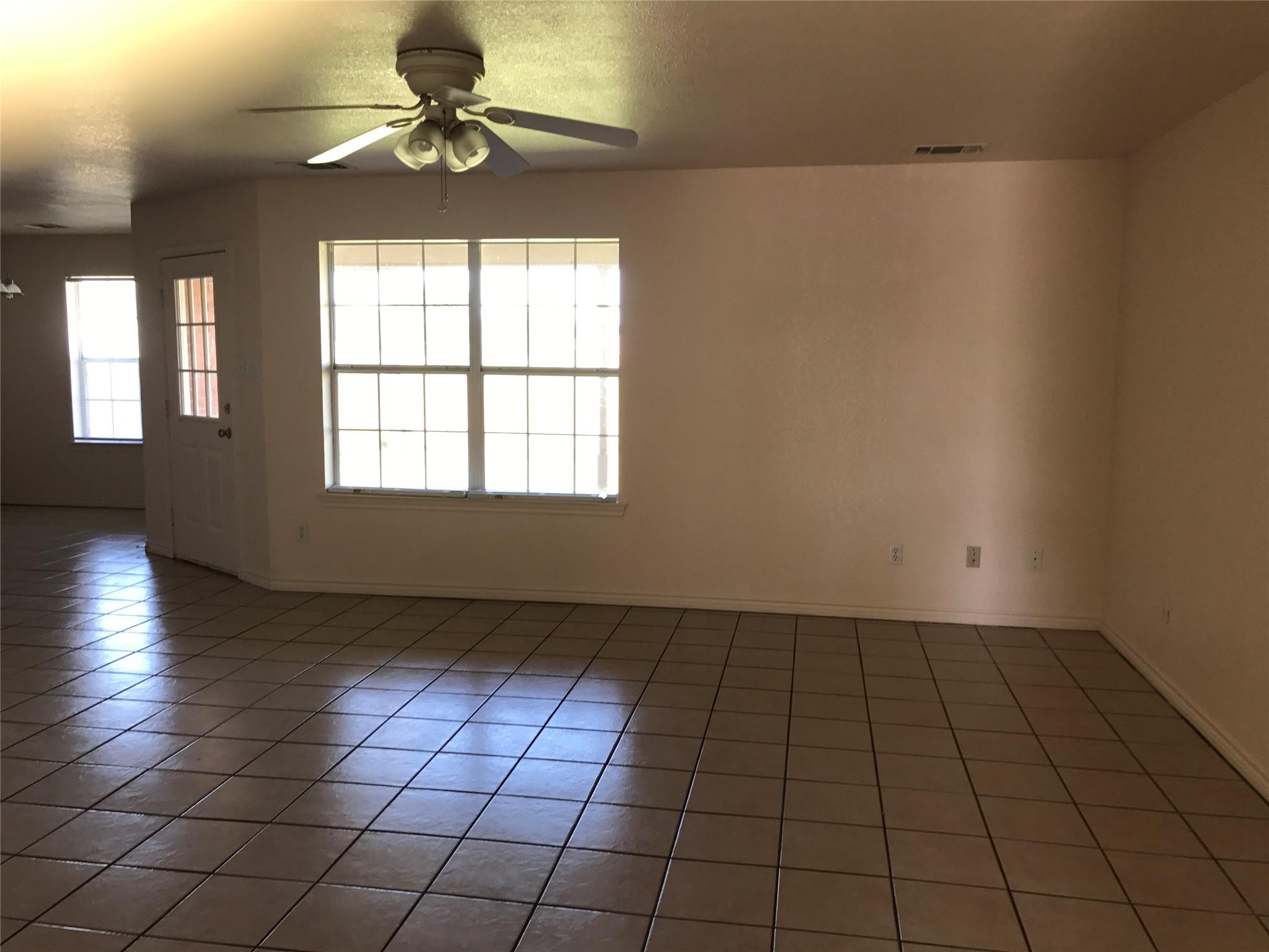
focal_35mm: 28
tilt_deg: -7.2
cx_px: 634
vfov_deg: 49.7
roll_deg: -0.2
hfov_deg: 63.4
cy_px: 476
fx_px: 1026
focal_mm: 3.99
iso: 20
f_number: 1.8
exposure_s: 1/30
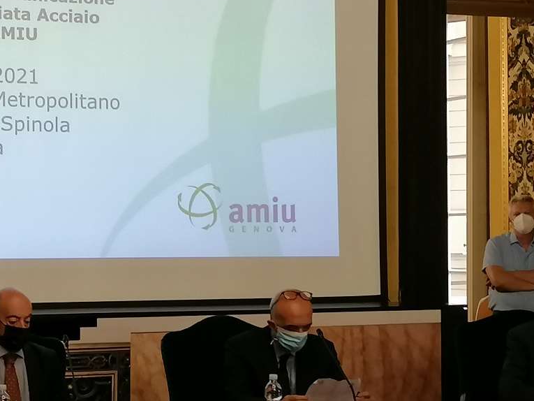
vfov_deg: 14.5
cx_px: 127
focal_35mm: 102
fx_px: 1574
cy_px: 203
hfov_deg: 19.1
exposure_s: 1/50
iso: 200
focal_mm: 4.75
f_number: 1.8
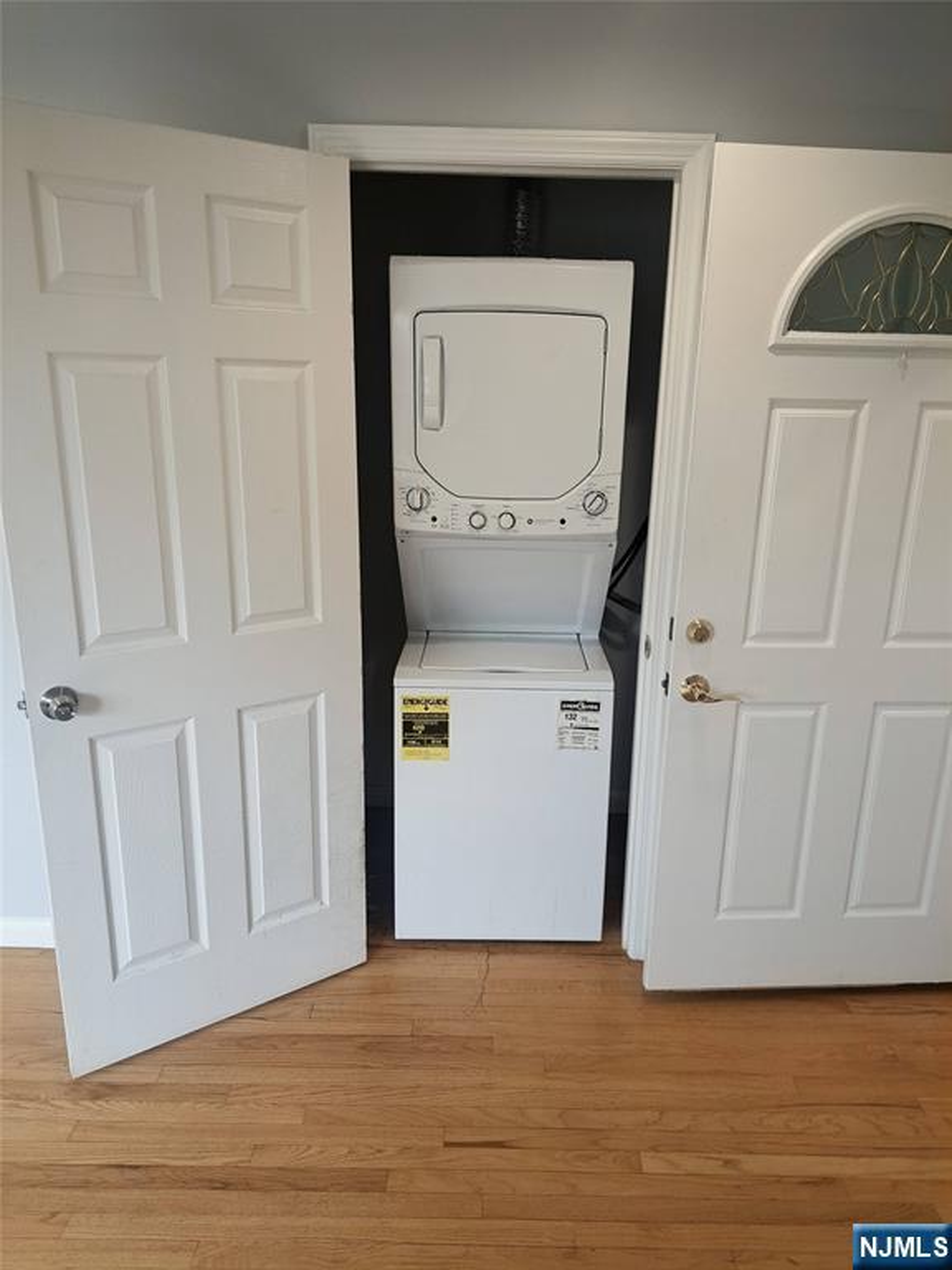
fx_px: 880
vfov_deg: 71.6
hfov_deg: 56.8
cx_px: 476
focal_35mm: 24
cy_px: 635
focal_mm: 5.23
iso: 64
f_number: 1.8
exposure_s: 1/60
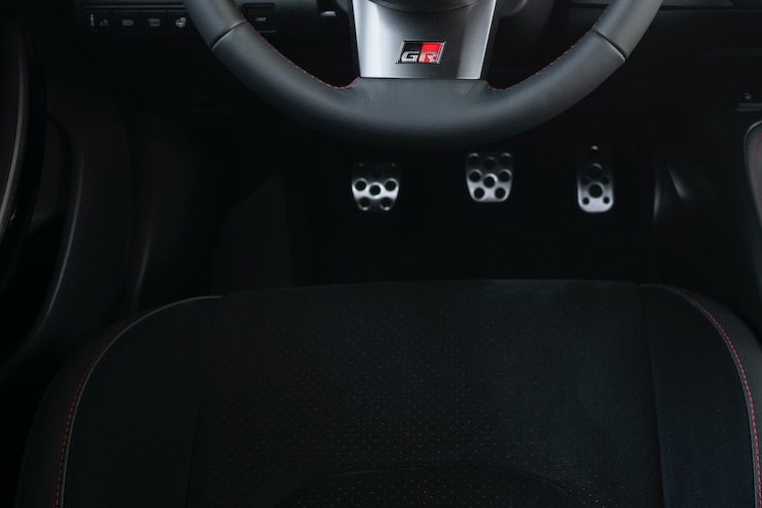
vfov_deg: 22.0
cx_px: 522
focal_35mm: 60
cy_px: 35
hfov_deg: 33.1
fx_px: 1270
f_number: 6.3
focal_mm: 29
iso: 100
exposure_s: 1/6
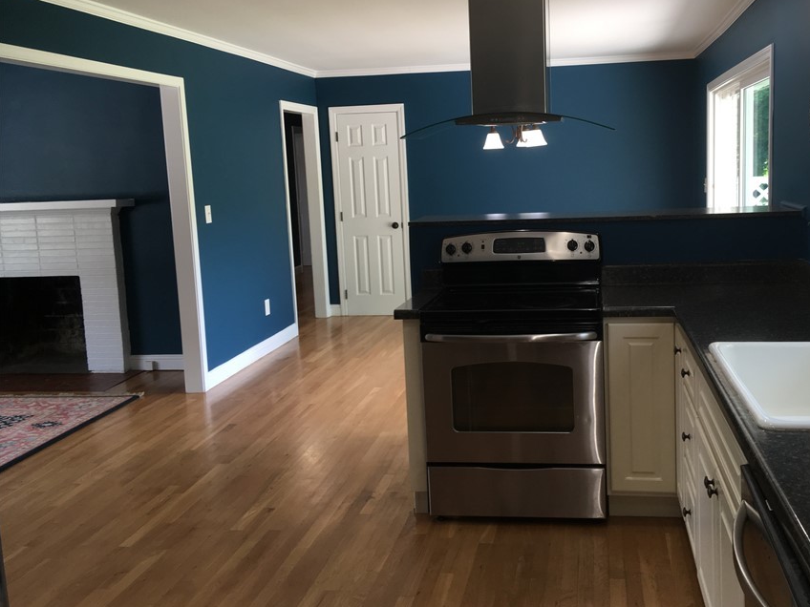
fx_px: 819
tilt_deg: -8.1
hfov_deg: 52.3
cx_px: 487
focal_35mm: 35
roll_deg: +1.5
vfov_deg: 40.6
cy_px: 265
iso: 32
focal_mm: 4.15
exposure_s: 1/30
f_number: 2.2
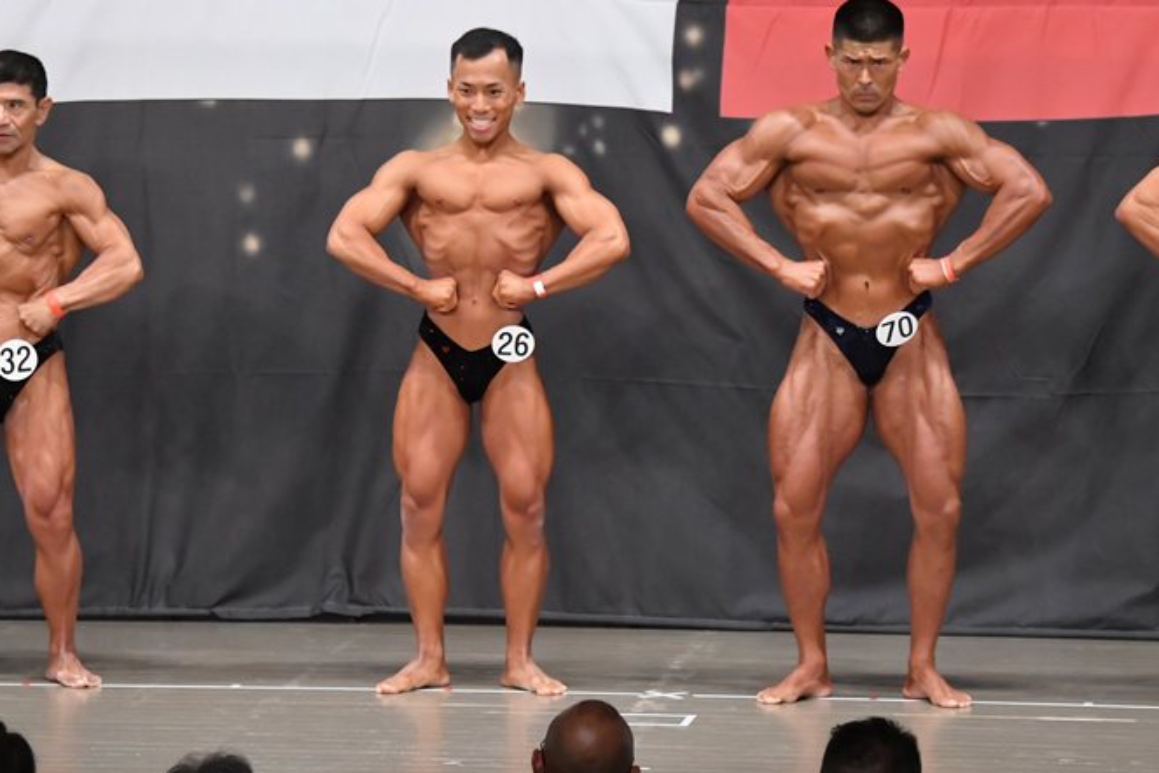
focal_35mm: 236
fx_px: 7597
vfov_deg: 5.8
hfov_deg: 8.7
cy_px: 367
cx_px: 525
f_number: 5.6
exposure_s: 1/400
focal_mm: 135
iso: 6400
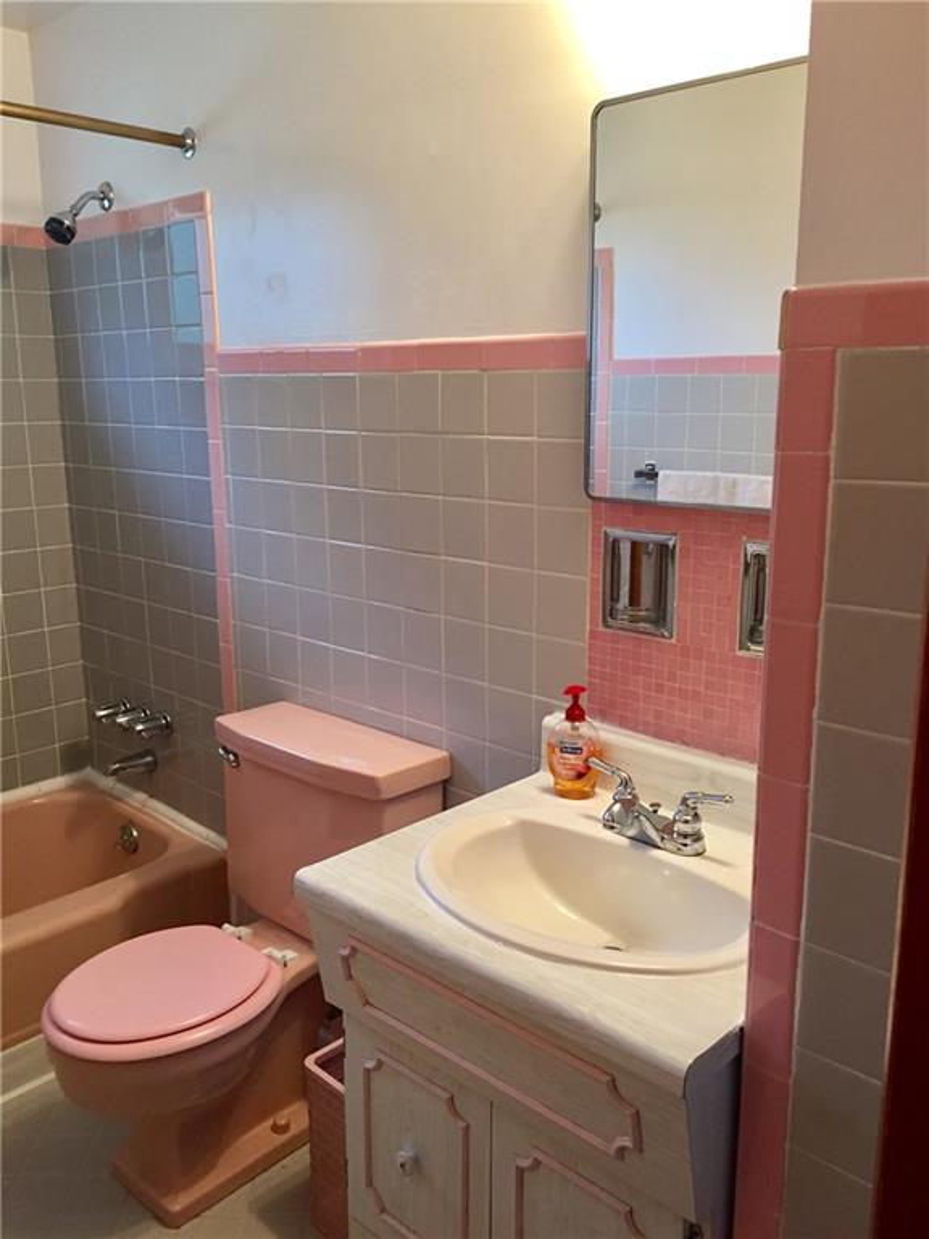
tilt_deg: -11.7
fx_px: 1038
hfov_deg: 48.2
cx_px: 464
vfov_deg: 61.7
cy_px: 620
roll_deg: +1.0
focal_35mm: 29
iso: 50
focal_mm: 4.15
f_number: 2.2
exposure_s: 1/30
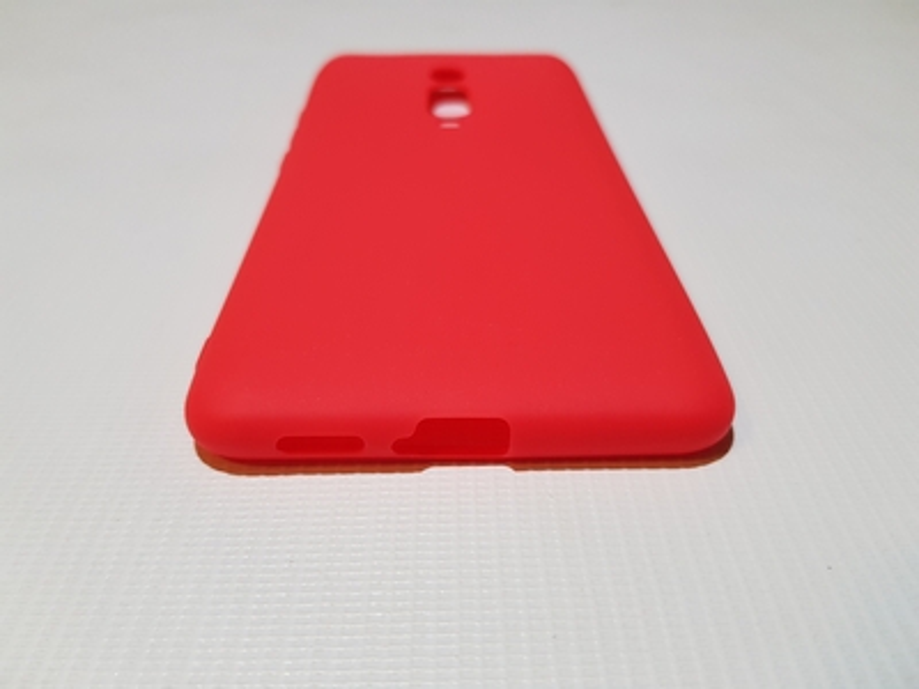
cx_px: 460
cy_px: 344
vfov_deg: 53.1
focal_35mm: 26
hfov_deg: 67.3
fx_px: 690
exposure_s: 1/50
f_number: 1.7
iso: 160
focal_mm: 4.2
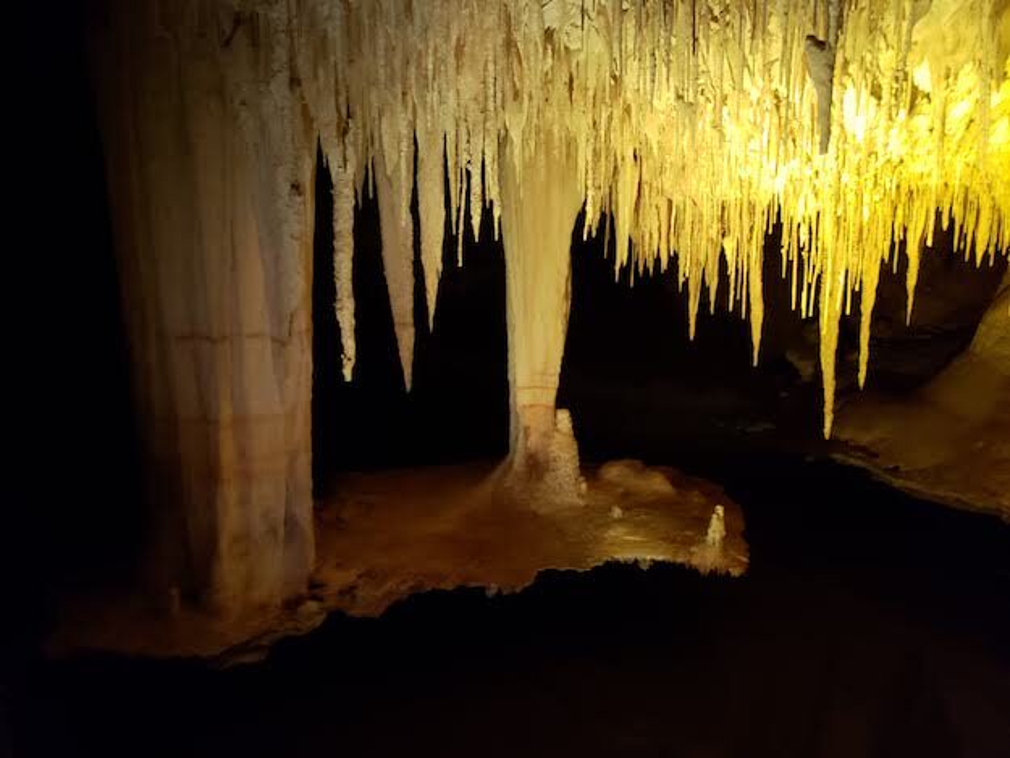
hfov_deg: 67.3
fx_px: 759
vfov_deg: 53.1
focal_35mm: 26
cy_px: 379
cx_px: 505
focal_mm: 4.3
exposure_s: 1/10
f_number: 1.5
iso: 500
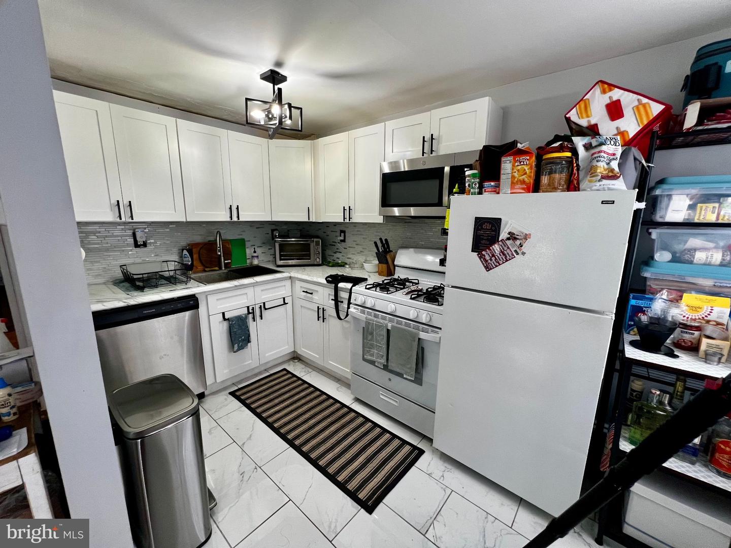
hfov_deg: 106.2
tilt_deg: -11.6
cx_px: 366
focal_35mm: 13
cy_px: 274
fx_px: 275
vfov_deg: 89.9
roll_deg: -0.7
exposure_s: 1/60
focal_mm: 1.57
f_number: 1.8
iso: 125
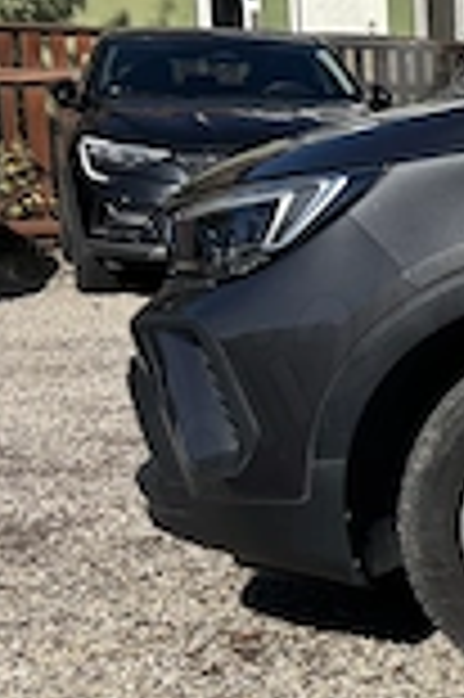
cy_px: 428
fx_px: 2034
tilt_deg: -8.4
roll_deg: -0.8
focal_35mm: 105
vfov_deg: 19.4
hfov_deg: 10.5
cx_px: 1248
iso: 50
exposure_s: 1/4082
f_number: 1.6
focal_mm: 5.96
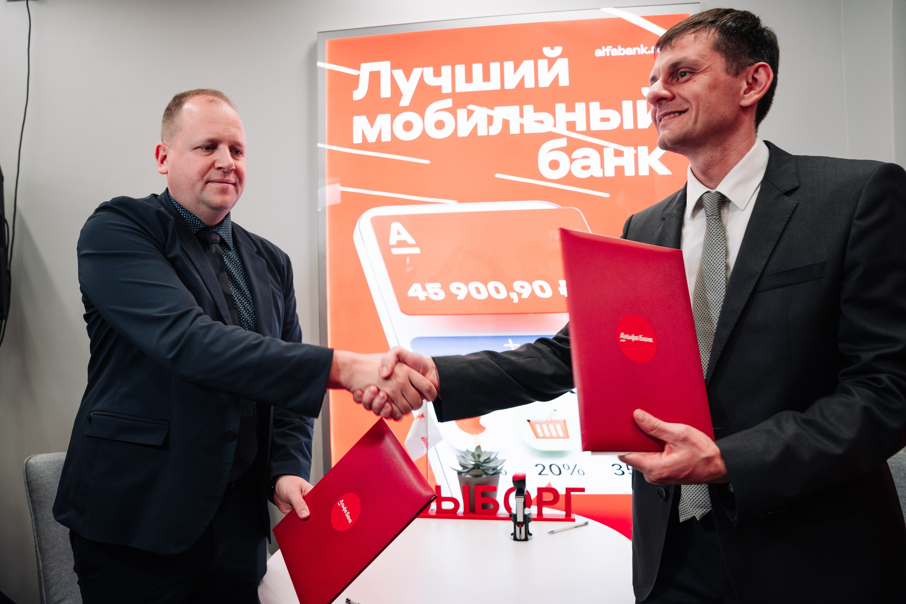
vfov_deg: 53.1
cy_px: 302
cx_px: 453
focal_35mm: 24
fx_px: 604
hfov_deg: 73.7
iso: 500
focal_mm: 24
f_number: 3.5
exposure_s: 1/125
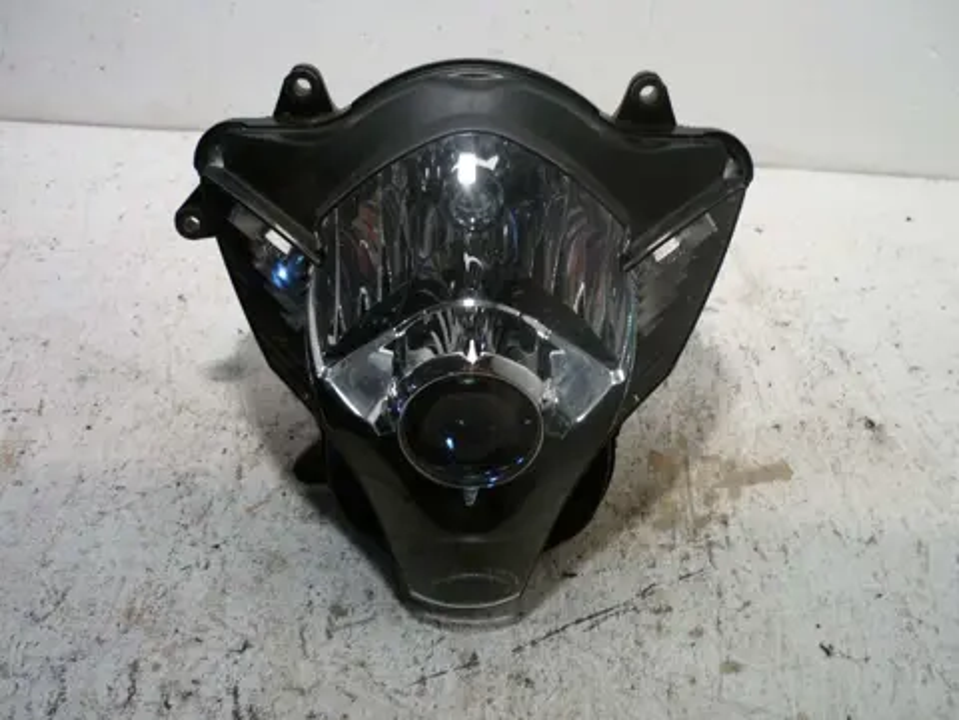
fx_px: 914
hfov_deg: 55.4
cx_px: 480
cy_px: 360
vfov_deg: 42.9
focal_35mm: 33
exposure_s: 1/30
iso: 100
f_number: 2.8
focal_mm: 5.5
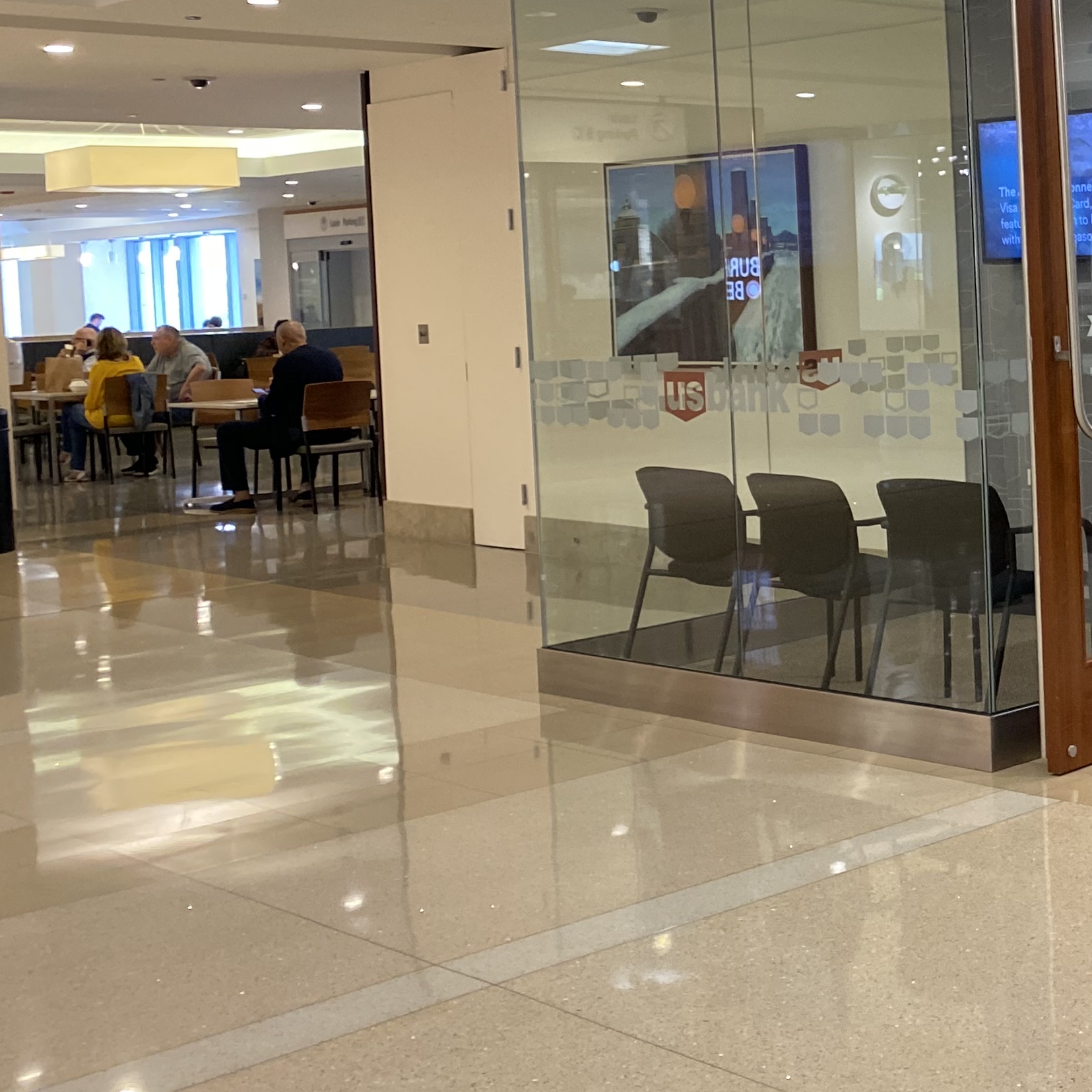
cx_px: 1259
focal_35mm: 56
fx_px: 1999
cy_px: 337
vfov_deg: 30.3
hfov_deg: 27.4
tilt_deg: -2.1
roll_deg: +2.0
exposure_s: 1/60
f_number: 1.8
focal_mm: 4.25
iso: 250
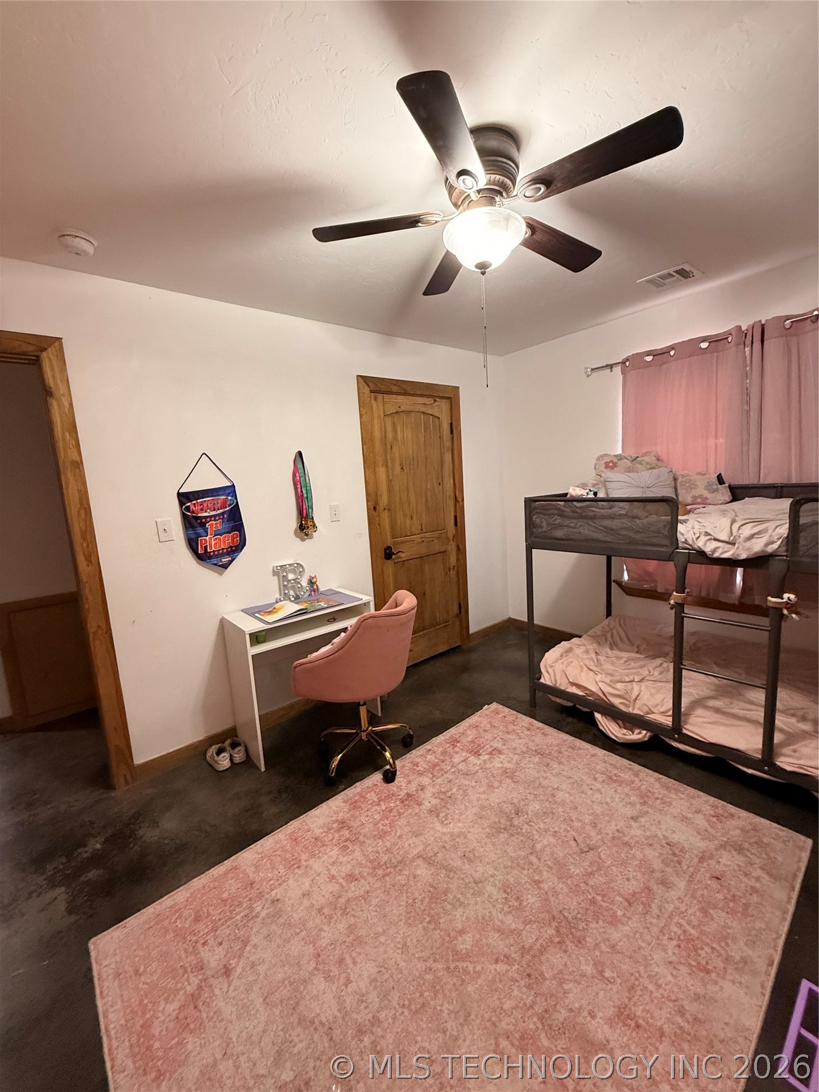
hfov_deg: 85.7
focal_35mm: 14
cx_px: 410
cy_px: 546
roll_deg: +3.6
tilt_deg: -8.0
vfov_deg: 102.1
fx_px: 442
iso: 500
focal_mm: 2.22
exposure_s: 1/60
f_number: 2.2
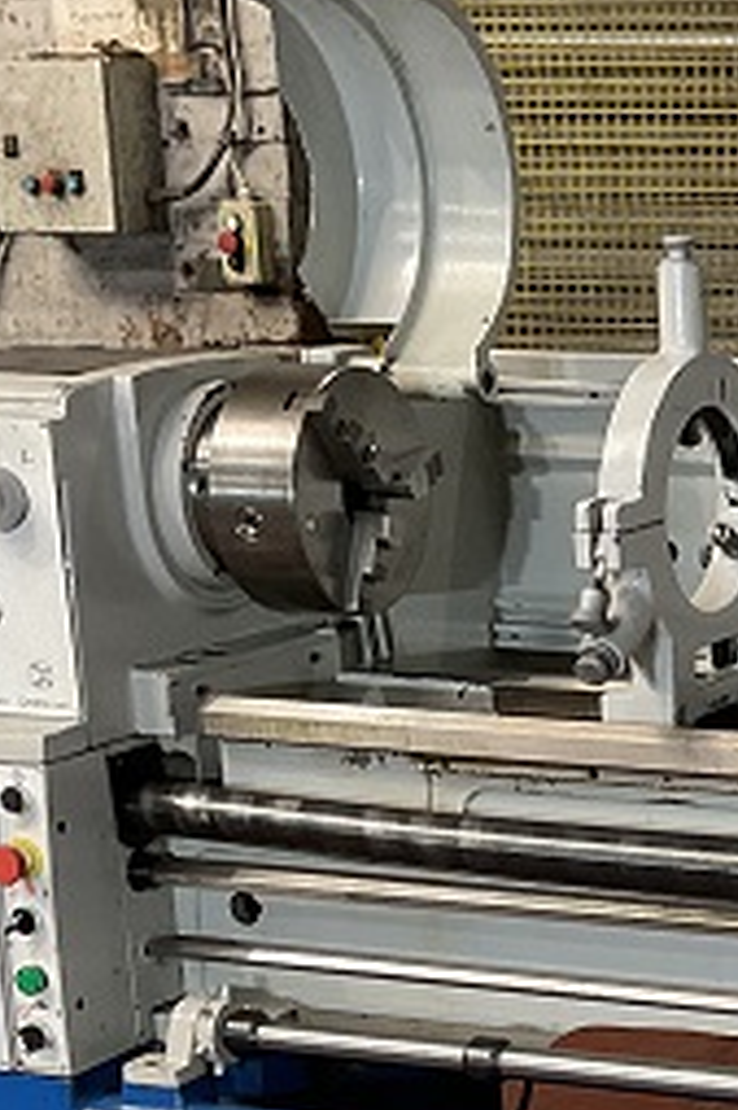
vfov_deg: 21.0
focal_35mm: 95
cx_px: 1127
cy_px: 996
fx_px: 2925
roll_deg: -0.8
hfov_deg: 13.5
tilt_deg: -16.6
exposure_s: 1/50
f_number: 1.8
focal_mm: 3
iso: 100
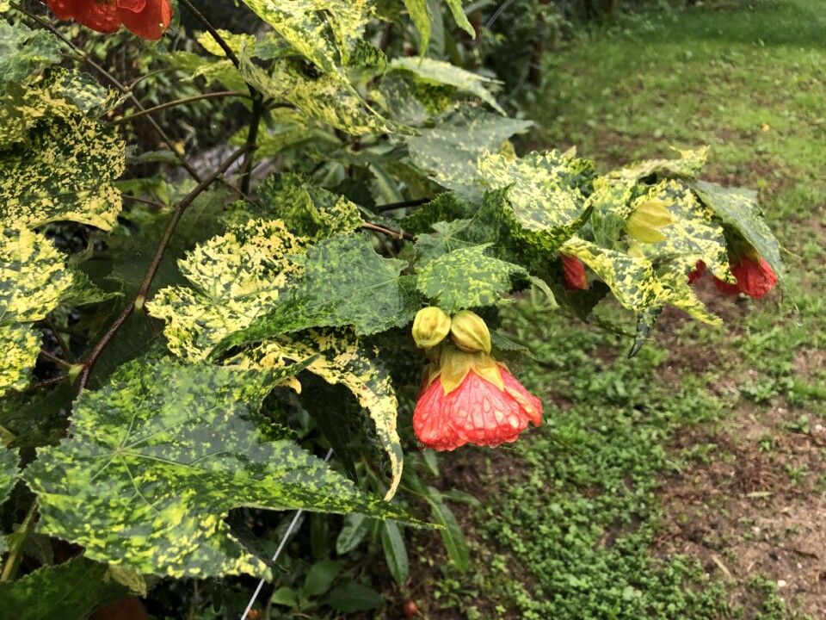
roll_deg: +1.2
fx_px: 668
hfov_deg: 63.4
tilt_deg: -34.0
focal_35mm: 28
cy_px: 310
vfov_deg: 49.7
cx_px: 413
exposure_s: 1/30
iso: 40
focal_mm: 3.99
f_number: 1.8
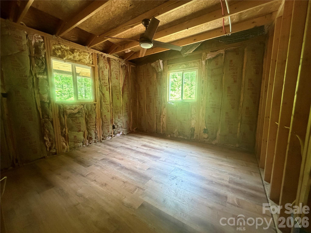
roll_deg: -0.2
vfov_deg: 85.7
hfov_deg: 102.1
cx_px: 156
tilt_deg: -7.2
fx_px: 126
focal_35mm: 14
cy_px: 116
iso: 1000
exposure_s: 1/60
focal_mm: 2.22
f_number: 2.2
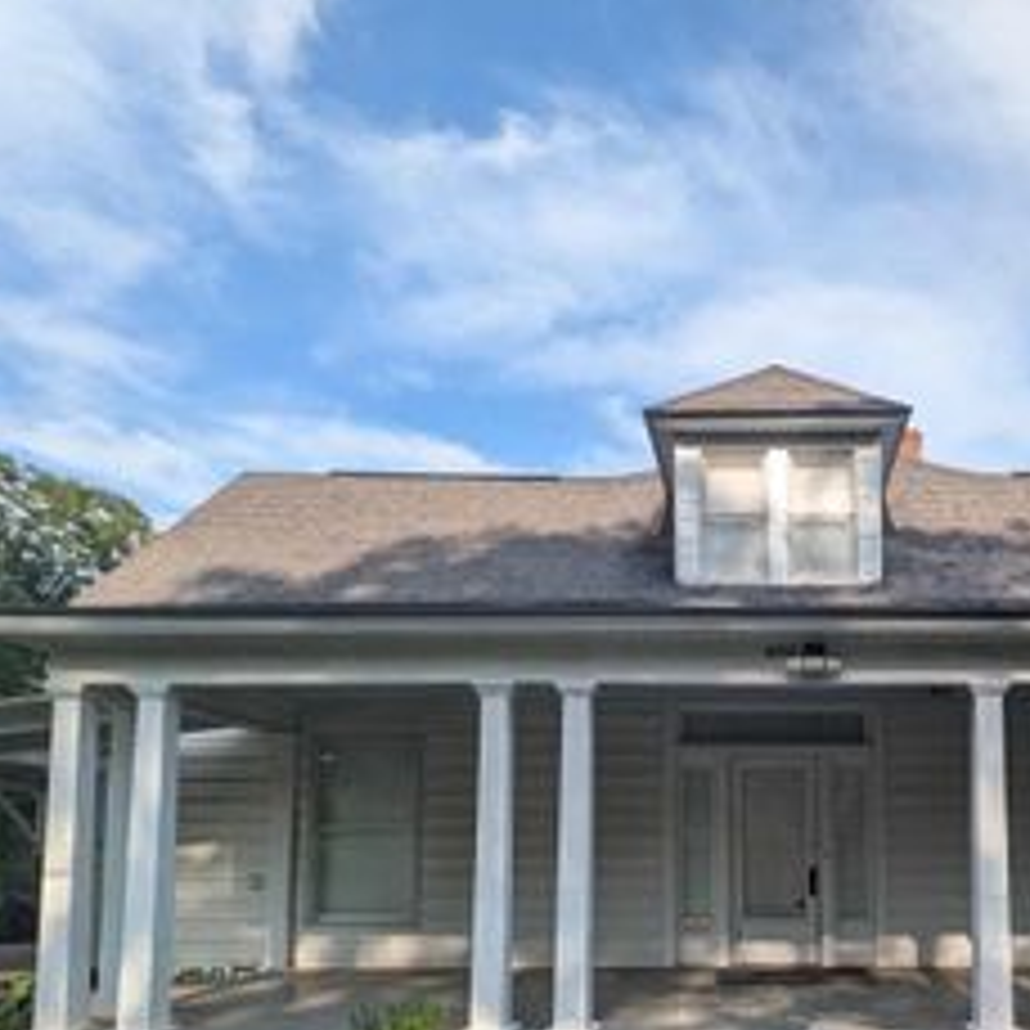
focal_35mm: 27
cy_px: 767
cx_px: 760
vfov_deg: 56.3
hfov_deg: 56.4
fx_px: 909
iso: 49
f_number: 2.2
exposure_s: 1/1081
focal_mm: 1.83
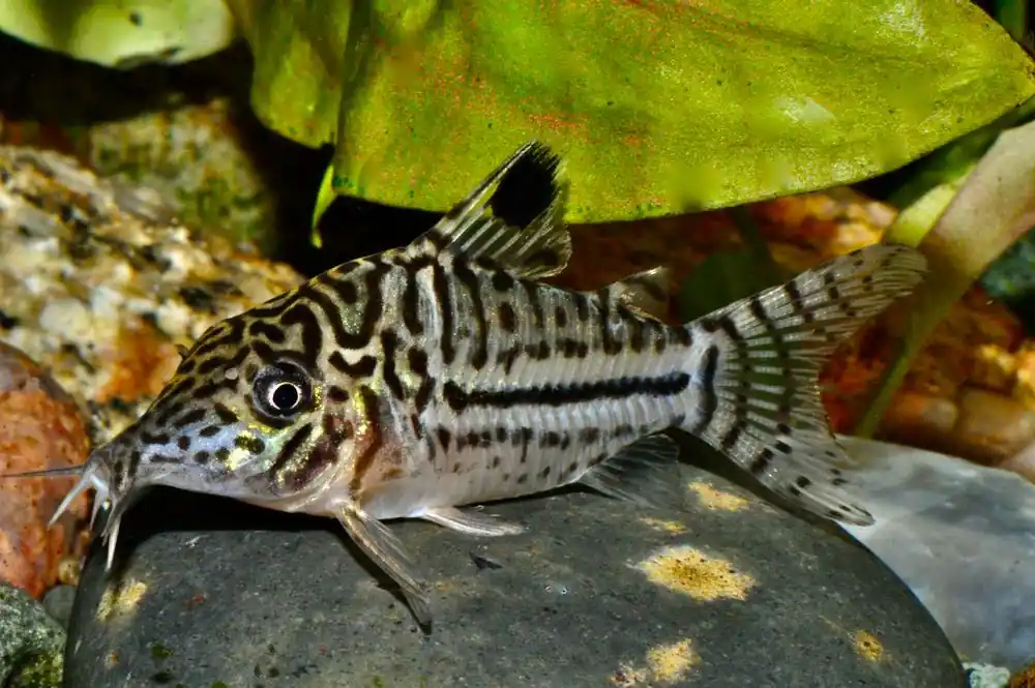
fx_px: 4524
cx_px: 518
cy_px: 344
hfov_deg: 13.1
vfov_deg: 8.7
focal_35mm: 158
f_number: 32
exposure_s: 1/160
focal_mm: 105
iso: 2500
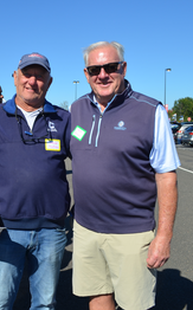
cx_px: -8
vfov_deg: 47.2
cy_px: 154
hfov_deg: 28.2
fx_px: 355
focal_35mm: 42
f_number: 8
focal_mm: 18
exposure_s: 1/250
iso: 100
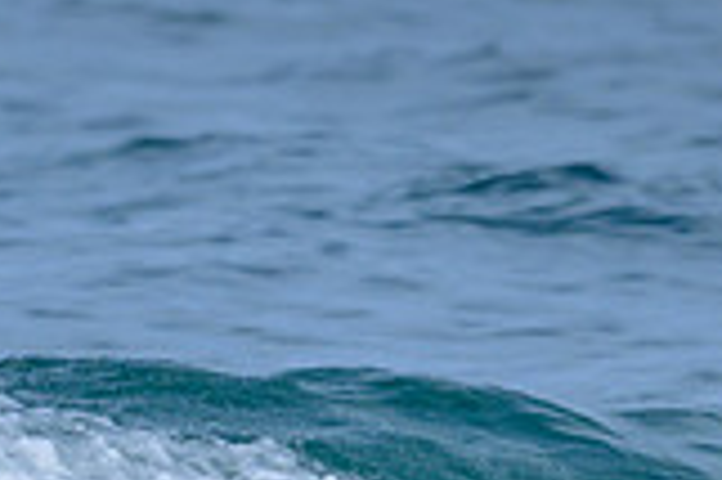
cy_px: 796
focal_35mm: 3945
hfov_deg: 0.5
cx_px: 107
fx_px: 79037
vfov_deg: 0.3
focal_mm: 800
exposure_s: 1/2500
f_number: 6.3
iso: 400
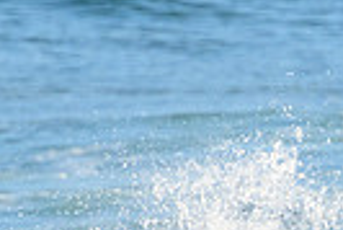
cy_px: 314
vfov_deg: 0.4
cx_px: 374
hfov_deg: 0.6
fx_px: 33326
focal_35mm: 3494
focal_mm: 800
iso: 1800
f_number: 11
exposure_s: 1/2000
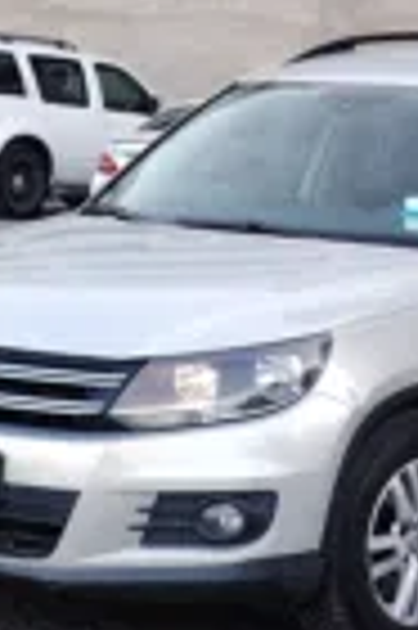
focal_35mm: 143
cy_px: 531
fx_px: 2497
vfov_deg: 14.3
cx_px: 346
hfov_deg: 9.5
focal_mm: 5.25
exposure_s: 1/100
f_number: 1.75
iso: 104
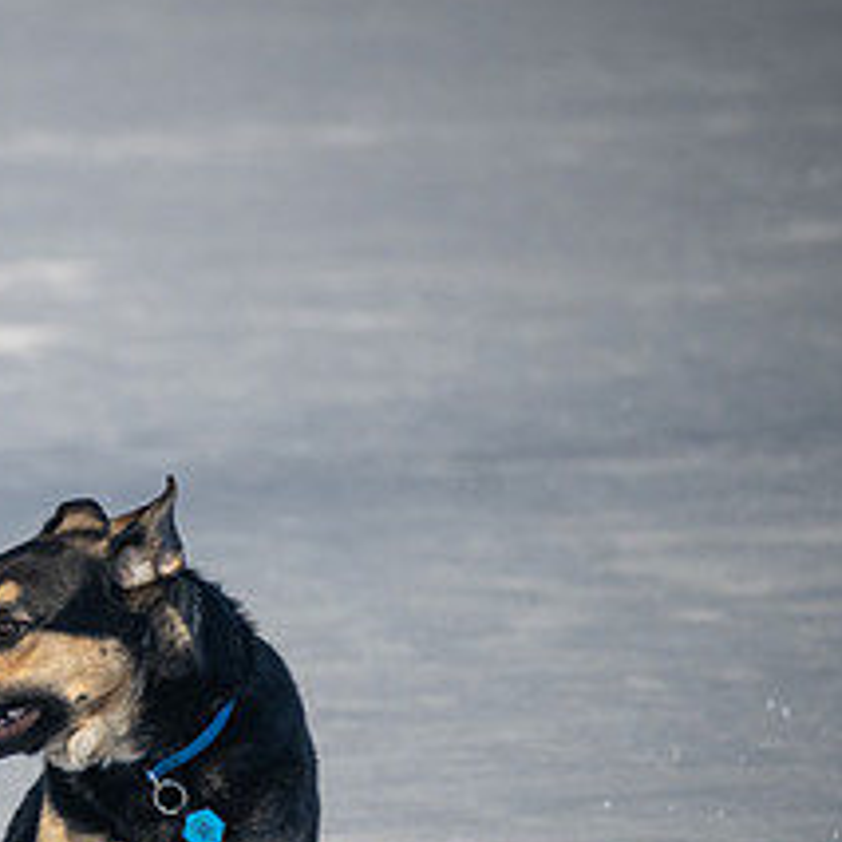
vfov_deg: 2.5
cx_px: -415
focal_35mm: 696
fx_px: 19154
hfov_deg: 2.5
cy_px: 507
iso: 640
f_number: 6.3
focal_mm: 244
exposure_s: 1/3200
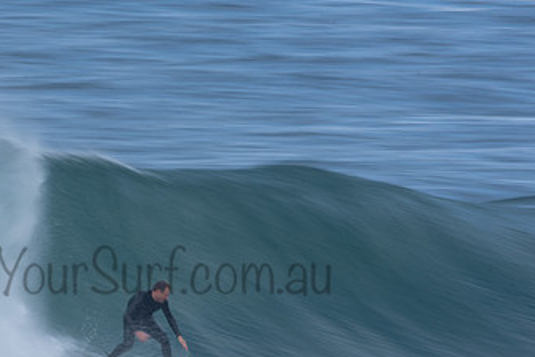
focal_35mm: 1301
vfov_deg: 1.1
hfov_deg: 1.6
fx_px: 19342
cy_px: 257
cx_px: 162
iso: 100
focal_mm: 500
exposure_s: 1/25
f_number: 25
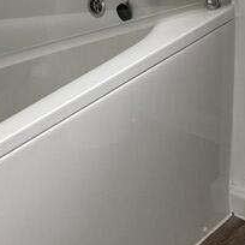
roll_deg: +1.8
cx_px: 90
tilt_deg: -15.5
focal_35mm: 124
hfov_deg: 14.1
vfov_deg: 13.2
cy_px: -127
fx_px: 993
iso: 80
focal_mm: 3.99
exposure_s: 1/121
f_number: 1.8
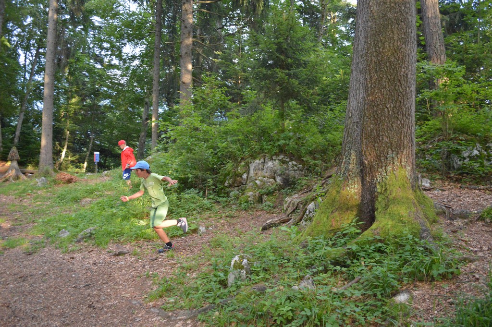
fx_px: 369
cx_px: 246
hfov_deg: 67.4
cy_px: 164
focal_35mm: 27
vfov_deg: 47.9
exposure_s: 1/400
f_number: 3.5
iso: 2800
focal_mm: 18
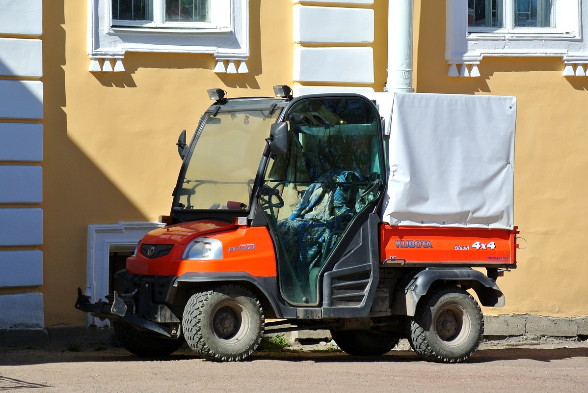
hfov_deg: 10.7
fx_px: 3154
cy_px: 196
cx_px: 294
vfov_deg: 7.1
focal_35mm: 193
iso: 100
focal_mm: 71.6
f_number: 4.8
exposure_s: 1/800
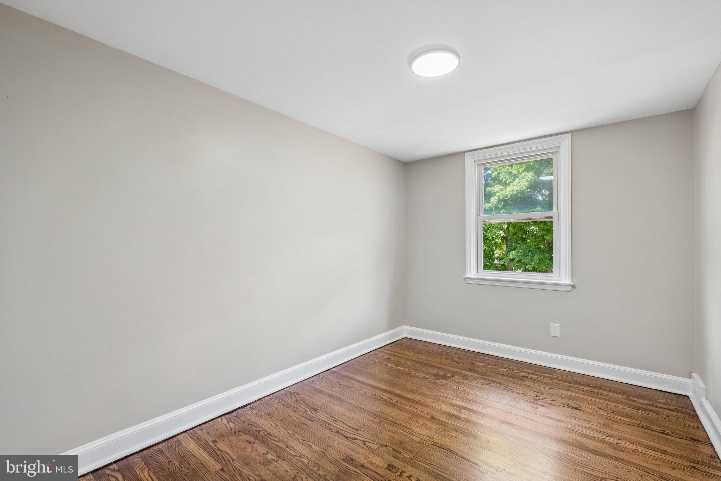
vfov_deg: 77.3
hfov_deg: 100.4
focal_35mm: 15
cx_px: 360
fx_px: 300
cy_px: 240
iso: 250
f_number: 8
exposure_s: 1/9
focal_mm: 10
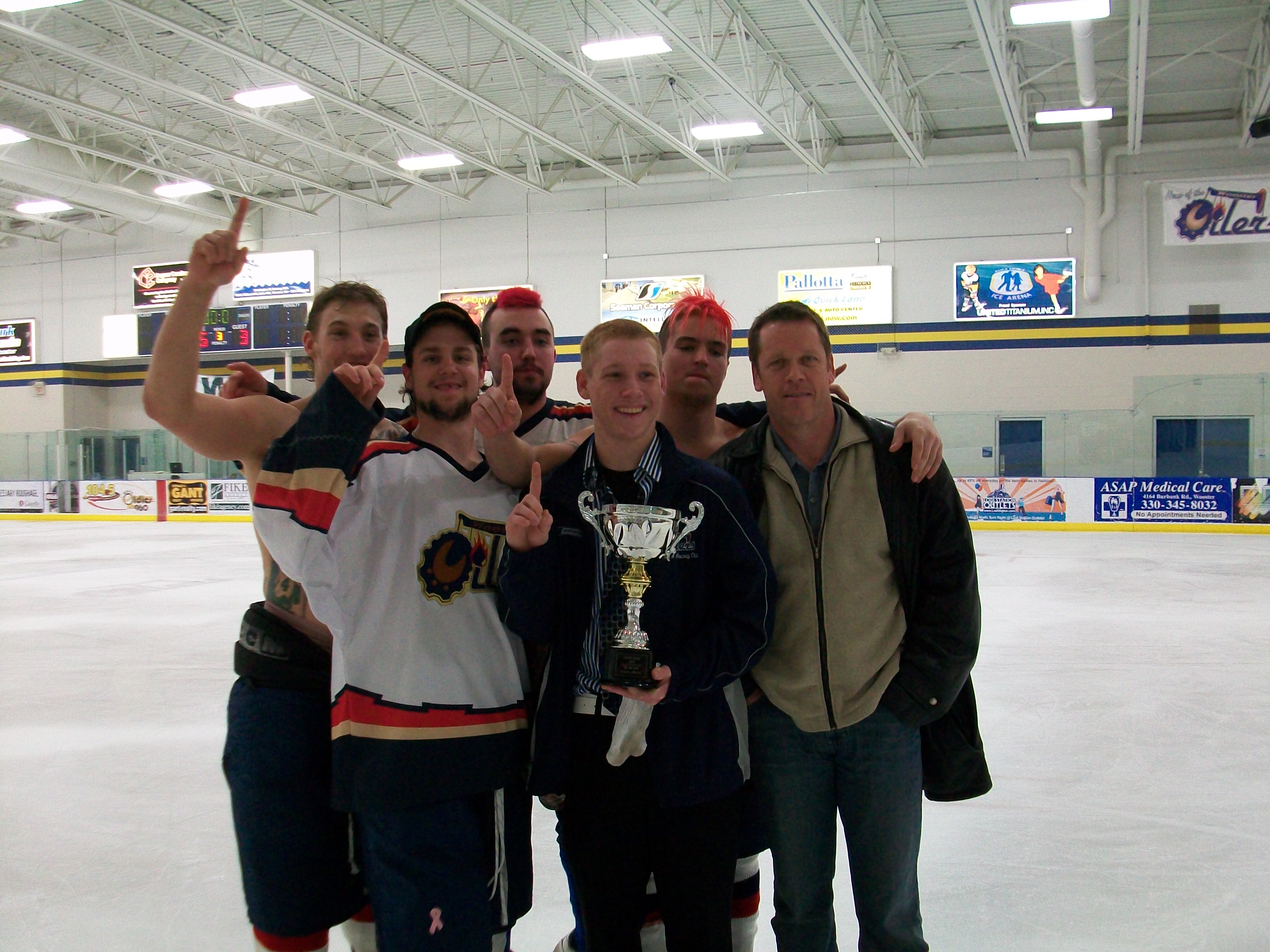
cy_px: 476
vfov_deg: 41.8
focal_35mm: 34
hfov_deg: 54.0
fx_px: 1247
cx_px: 635
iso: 160
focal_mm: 5.7
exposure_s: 1/30
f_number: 2.8
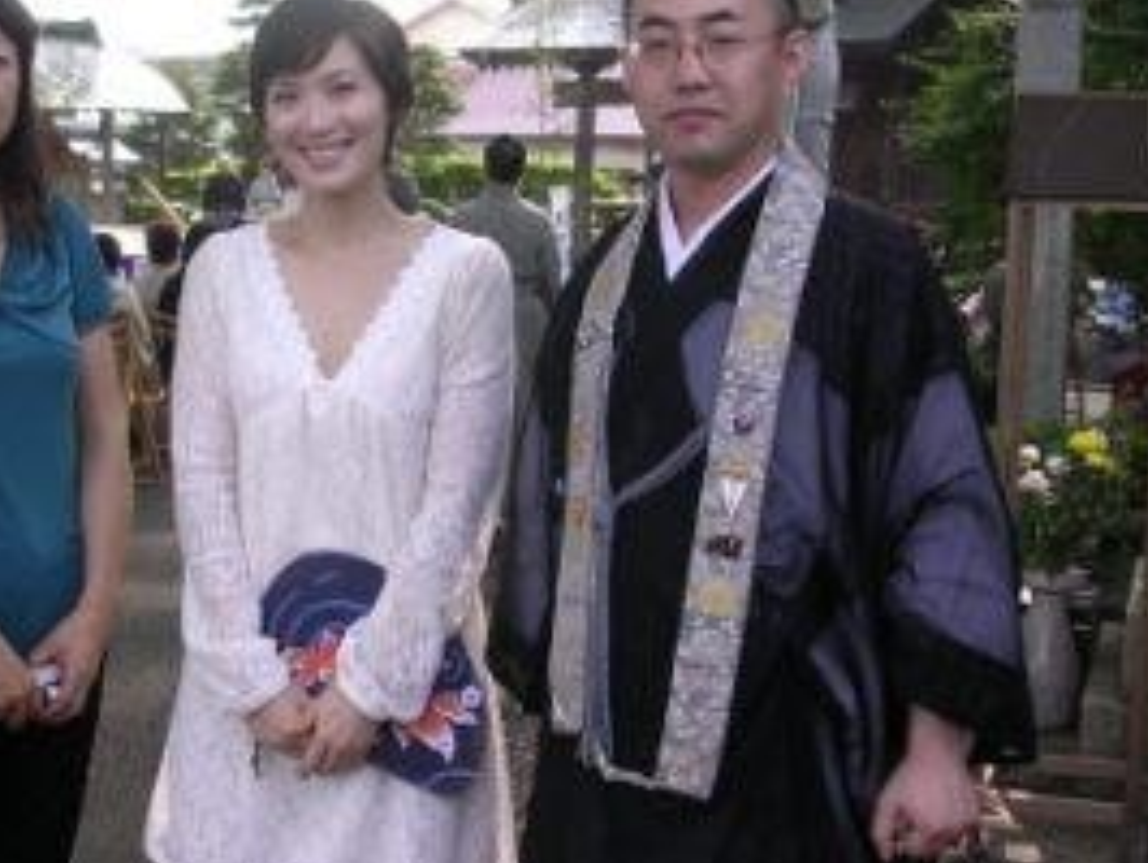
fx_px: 2124
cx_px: 401
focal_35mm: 64
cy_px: 444
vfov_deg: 23.0
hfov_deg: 30.1
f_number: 2.8
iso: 100
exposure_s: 1/177
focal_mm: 5.8
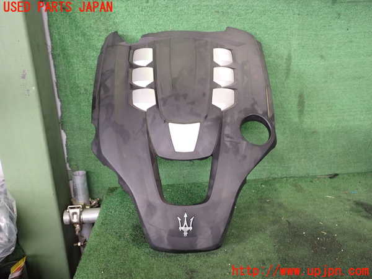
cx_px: 186
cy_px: 140
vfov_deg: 46.8
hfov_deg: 60.0
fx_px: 322
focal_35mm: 30
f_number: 2.3
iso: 250
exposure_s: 1/30
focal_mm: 5.4
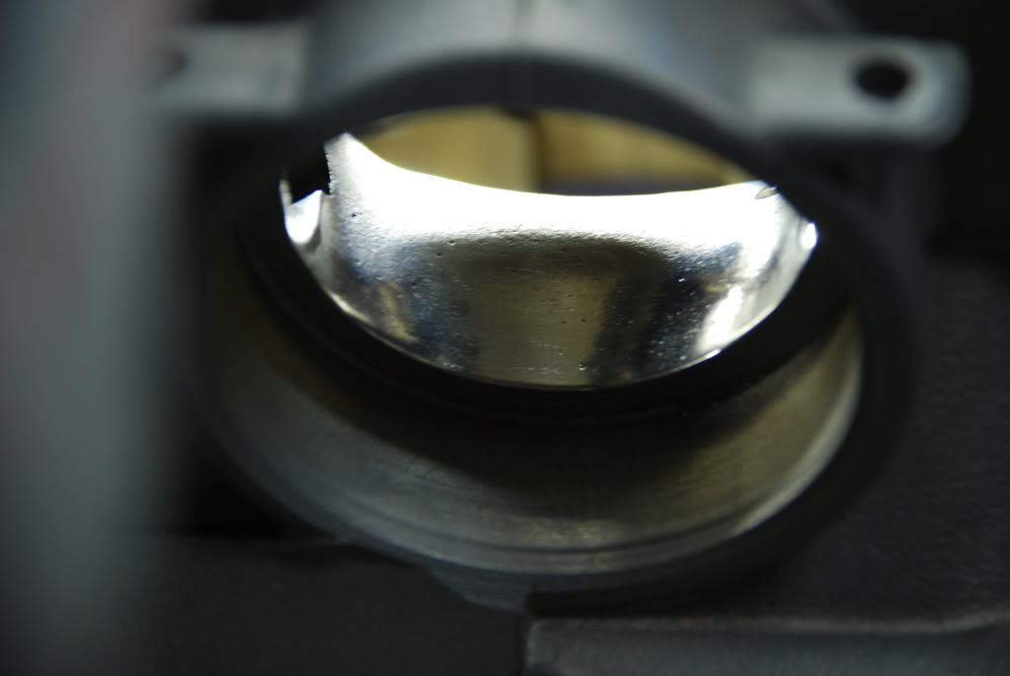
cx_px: 505
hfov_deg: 10.1
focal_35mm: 202
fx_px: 5689
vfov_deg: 6.8
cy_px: 338
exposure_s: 1/15
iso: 400
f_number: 5.6
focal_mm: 135
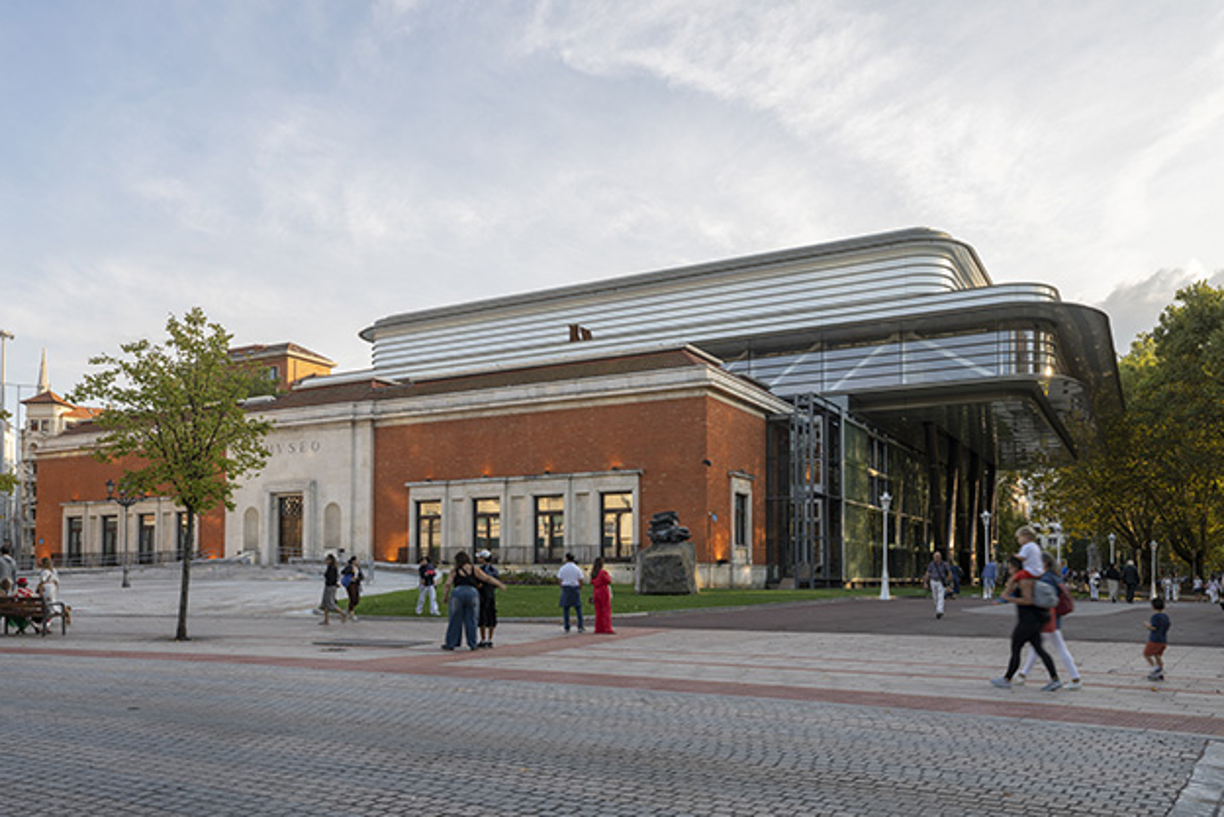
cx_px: 608
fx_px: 918
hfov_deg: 67.4
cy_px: 399
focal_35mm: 27
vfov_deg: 47.9
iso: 64
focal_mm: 26
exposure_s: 1/25
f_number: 10
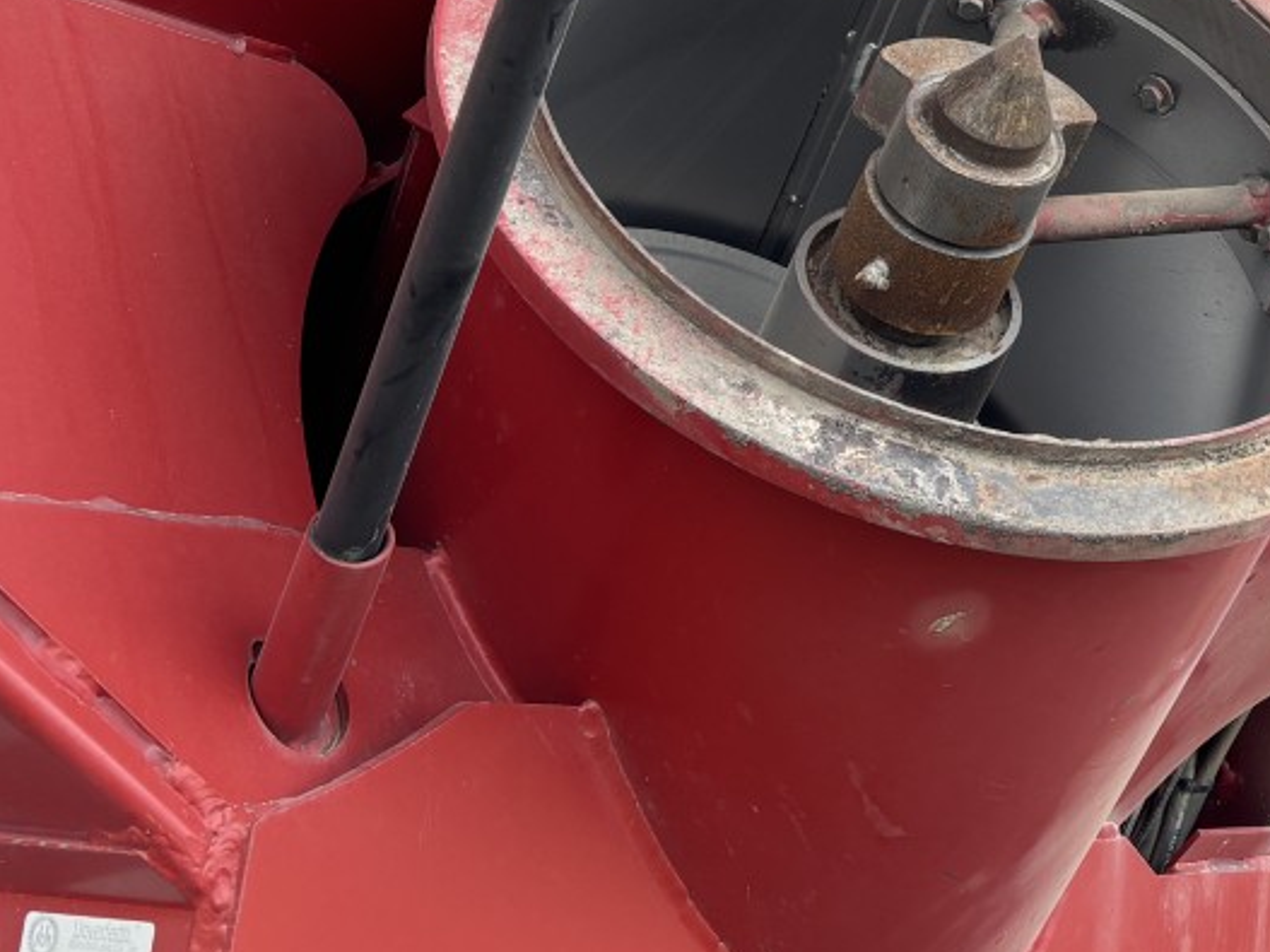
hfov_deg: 25.5
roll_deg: -2.5
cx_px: 1381
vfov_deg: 19.6
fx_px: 2604
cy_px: -161
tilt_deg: +17.2
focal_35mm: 71
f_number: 1.6
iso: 50
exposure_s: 1/550
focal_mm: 5.96
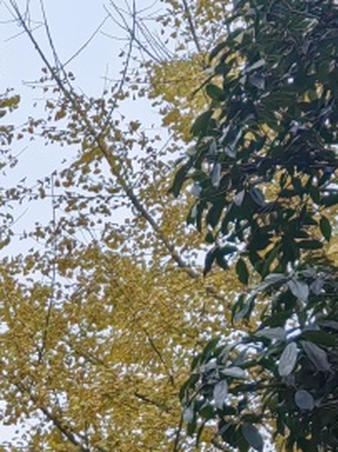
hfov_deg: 10.2
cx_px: -326
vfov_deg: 13.5
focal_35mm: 134
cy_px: 768
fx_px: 1746
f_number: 1.9
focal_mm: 5.52
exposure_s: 1/954
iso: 50
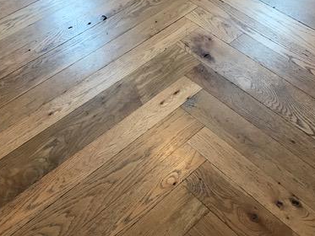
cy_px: 102
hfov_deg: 39.6
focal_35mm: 48
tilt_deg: -48.6
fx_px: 437
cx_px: 164
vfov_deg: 30.2
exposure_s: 1/17
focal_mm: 3.99
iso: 40
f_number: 1.8
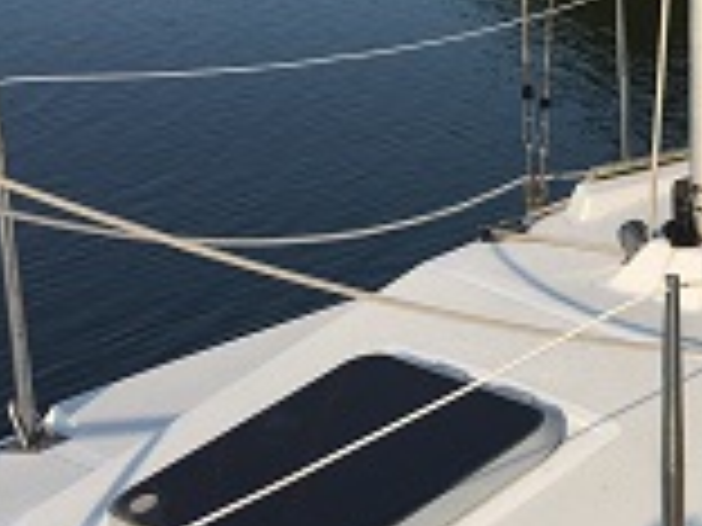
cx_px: 1062
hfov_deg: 19.2
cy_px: 315
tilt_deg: -16.5
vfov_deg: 16.6
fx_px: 1805
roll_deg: -1.8
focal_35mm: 89
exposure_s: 1/2331
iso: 25
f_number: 2.2
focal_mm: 4.15
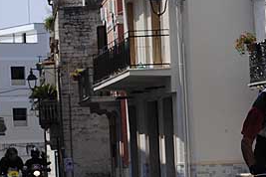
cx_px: 180
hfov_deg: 13.7
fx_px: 1108
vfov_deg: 9.1
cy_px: 135
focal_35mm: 150
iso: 200
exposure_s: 1/1000
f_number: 5.6
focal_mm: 55
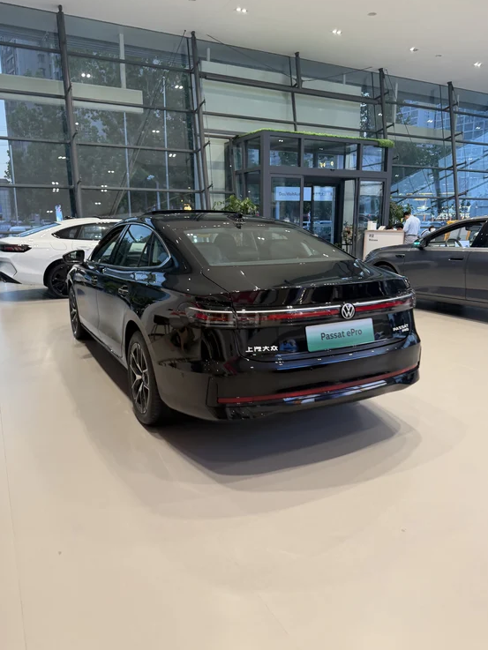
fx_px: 470
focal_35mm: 25
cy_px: 315
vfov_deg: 69.4
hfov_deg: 54.9
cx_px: 247
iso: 125
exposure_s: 1/50
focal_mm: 6.76
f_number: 1.78
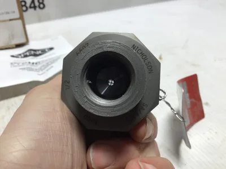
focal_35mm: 31
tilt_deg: -35.4
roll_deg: -0.4
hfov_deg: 58.4
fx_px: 202
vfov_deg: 45.4
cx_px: 113
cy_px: 84
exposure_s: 1/120
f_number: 2.4
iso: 40
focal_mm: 3.3
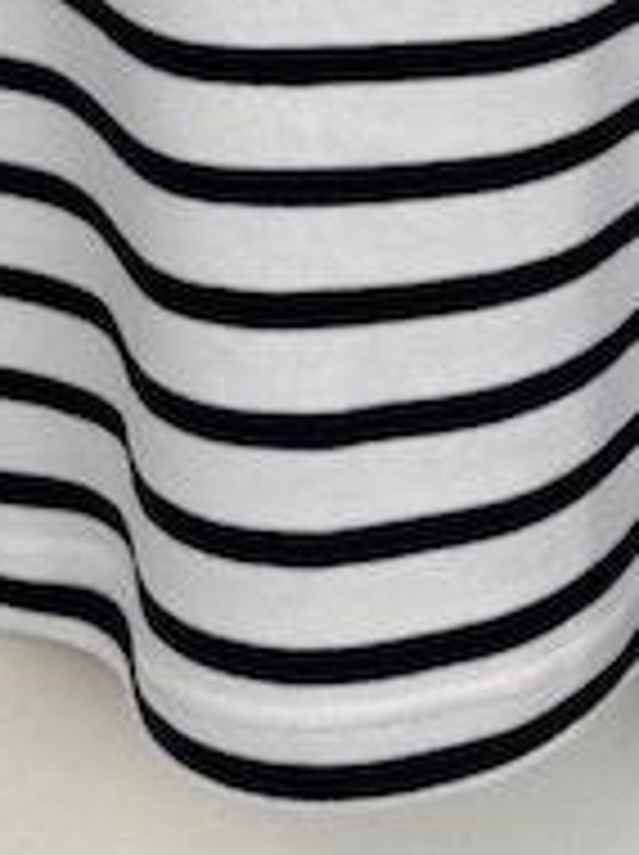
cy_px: -1069
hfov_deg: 11.0
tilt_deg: -5.3
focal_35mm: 134
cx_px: 400
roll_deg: +0.3
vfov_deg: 12.3
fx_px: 3306
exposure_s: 1/125
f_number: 1.6
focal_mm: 5.96
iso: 32
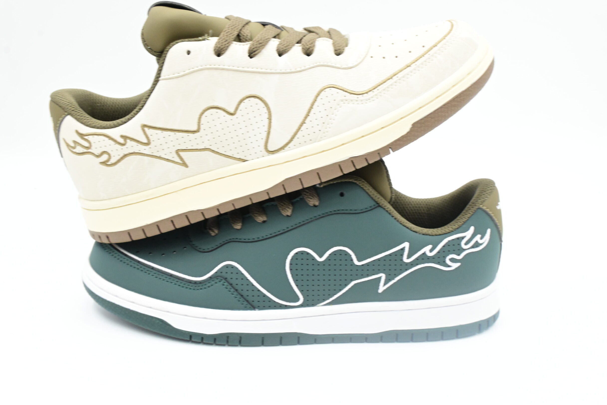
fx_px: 691
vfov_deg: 32.6
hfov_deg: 47.4
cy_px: 193
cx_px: 311
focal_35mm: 41
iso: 1600
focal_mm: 26
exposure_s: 1/50
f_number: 9
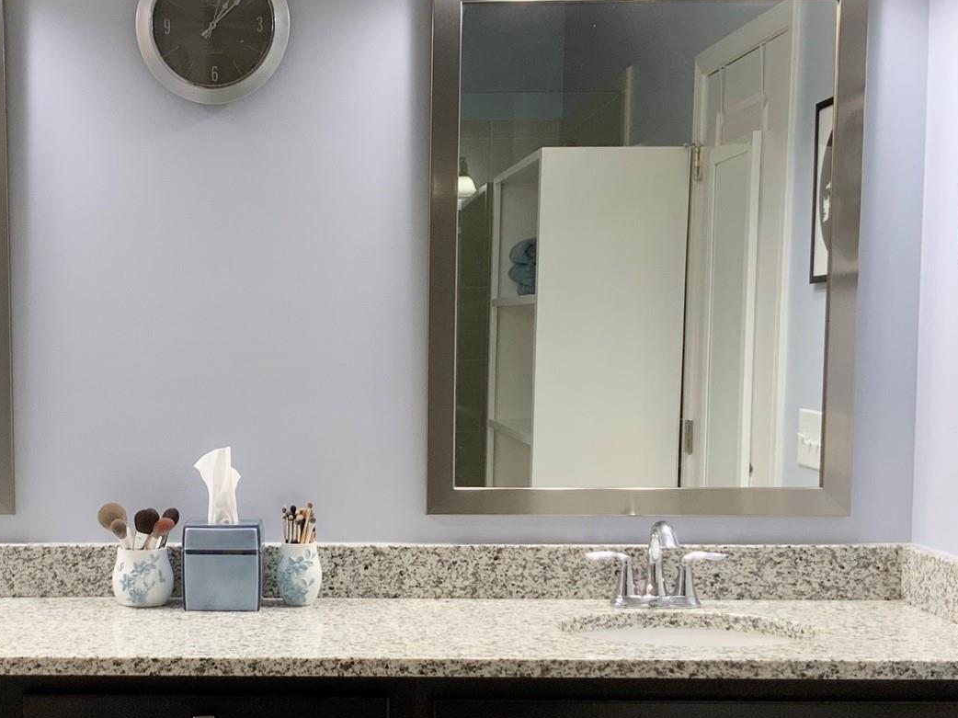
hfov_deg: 33.2
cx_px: 258
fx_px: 1577
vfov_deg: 25.5
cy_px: 492
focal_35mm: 57
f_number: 1.8
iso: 100
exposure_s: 1/60
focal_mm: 3
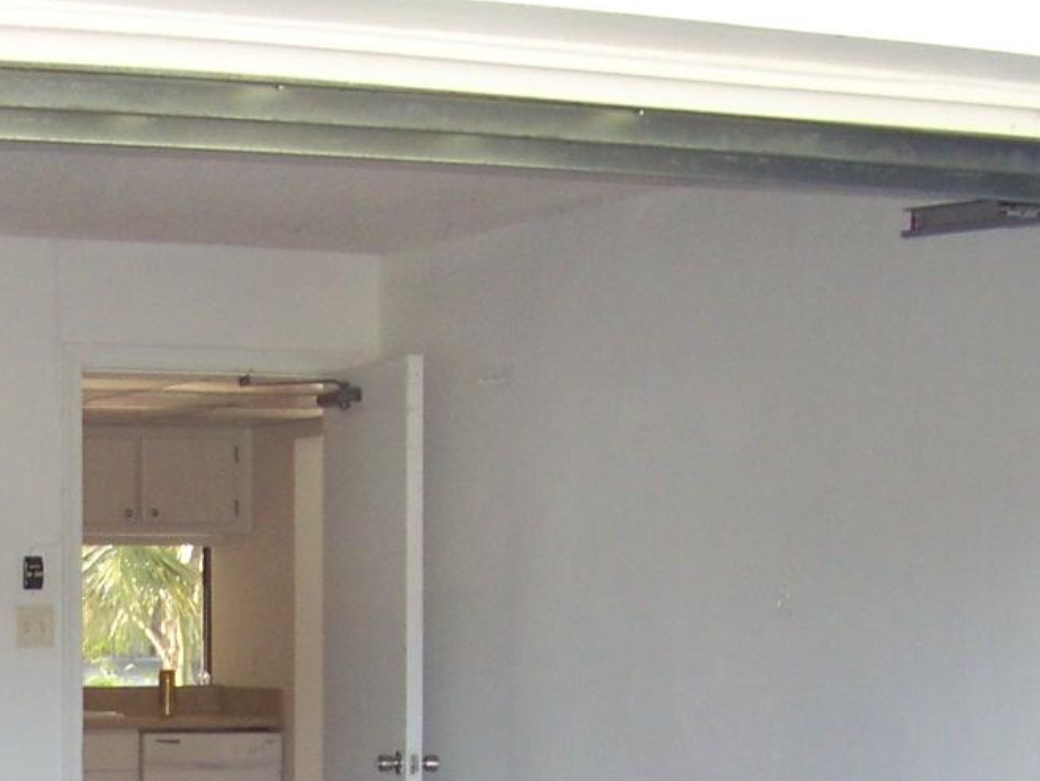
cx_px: 40
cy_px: 1055
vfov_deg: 12.7
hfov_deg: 17.2
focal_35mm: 112
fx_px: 3366
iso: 64
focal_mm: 5.85
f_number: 2.8
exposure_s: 1/60
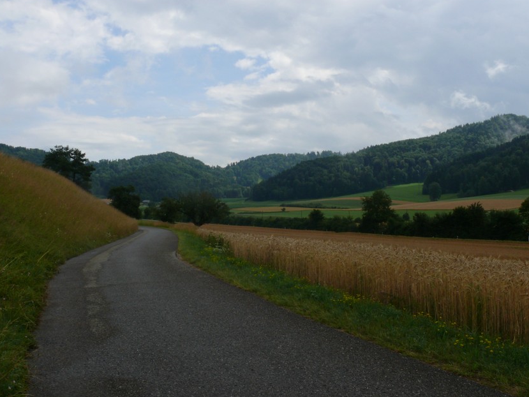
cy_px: 197
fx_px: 550
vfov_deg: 39.7
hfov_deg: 51.3
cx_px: 266
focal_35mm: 36
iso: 100
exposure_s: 1/400
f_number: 8
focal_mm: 7.4
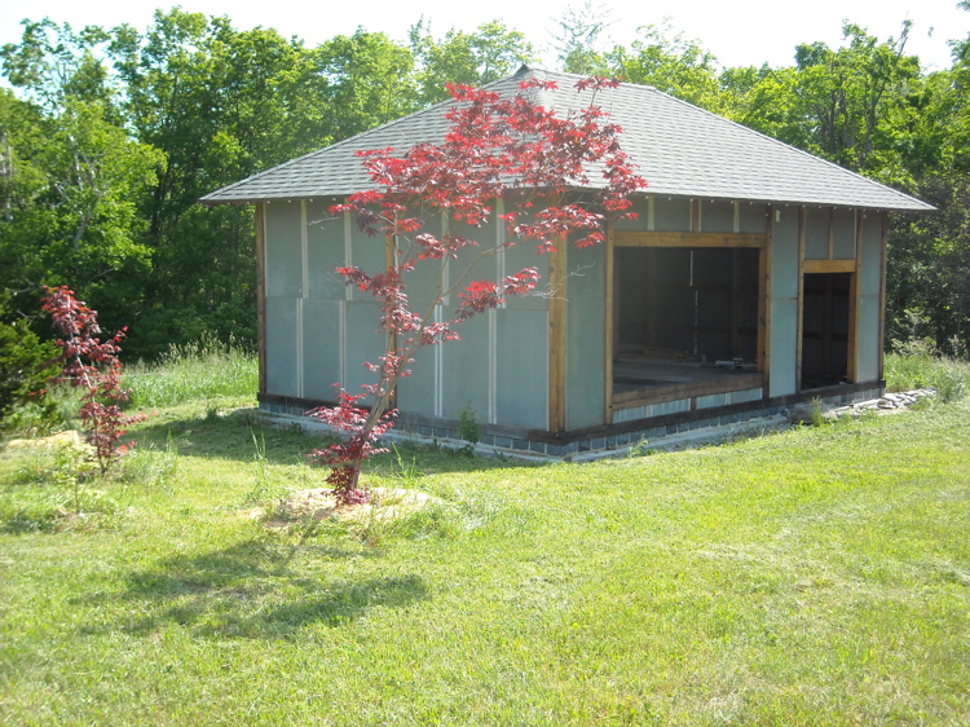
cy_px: 364
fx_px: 1373
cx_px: 485
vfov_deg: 29.7
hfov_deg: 38.9
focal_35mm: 49
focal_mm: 7.92
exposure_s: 1/260
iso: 64
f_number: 3.2
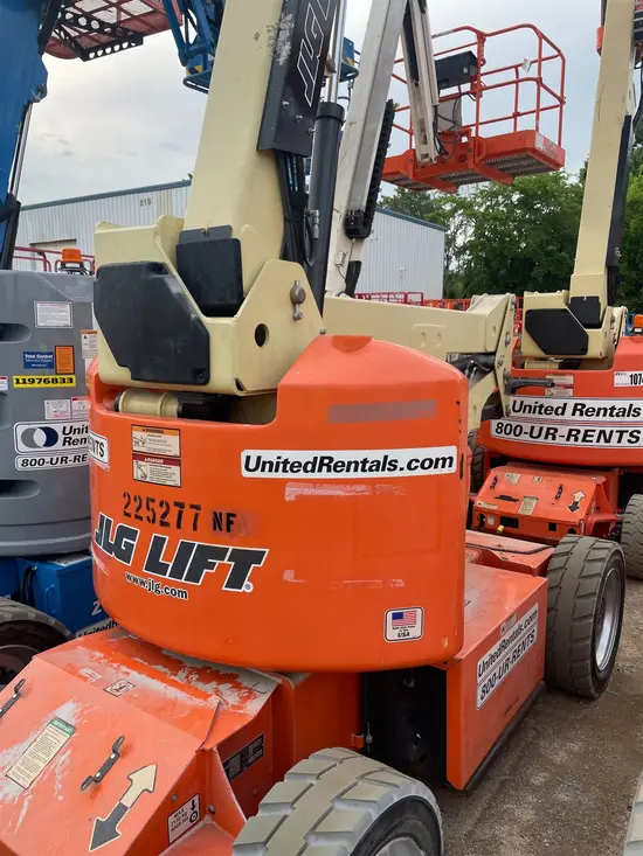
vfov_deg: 67.3
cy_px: 428
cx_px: 322
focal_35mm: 26
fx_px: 644
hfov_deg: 53.1
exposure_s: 1/293
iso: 32
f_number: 1.6
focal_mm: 4.2
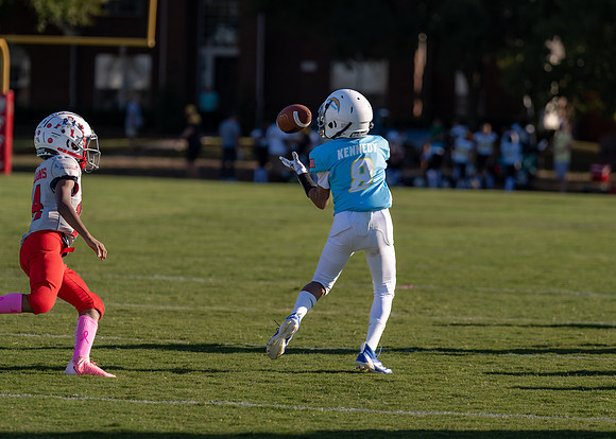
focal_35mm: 216
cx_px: 309
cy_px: 213
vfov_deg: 6.7
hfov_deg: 9.3
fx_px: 3783
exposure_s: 1/2000
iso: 100
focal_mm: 147
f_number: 2.8
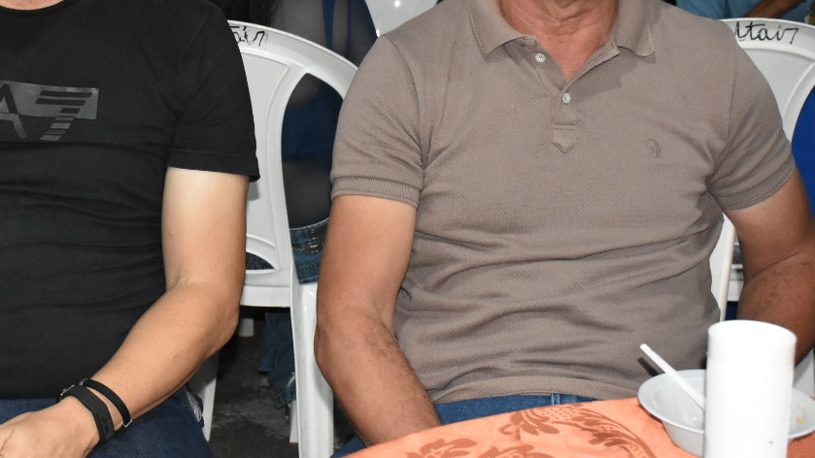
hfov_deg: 23.2
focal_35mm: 91
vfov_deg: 13.2
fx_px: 1967
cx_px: 212
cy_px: 96
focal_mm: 30
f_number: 5.6
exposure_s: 1/100
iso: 2500
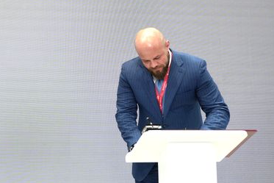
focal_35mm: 60
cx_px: 28
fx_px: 457
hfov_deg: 31.8
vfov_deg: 22.4
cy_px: 39
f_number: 4.5
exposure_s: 1/125
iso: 1000
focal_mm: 32
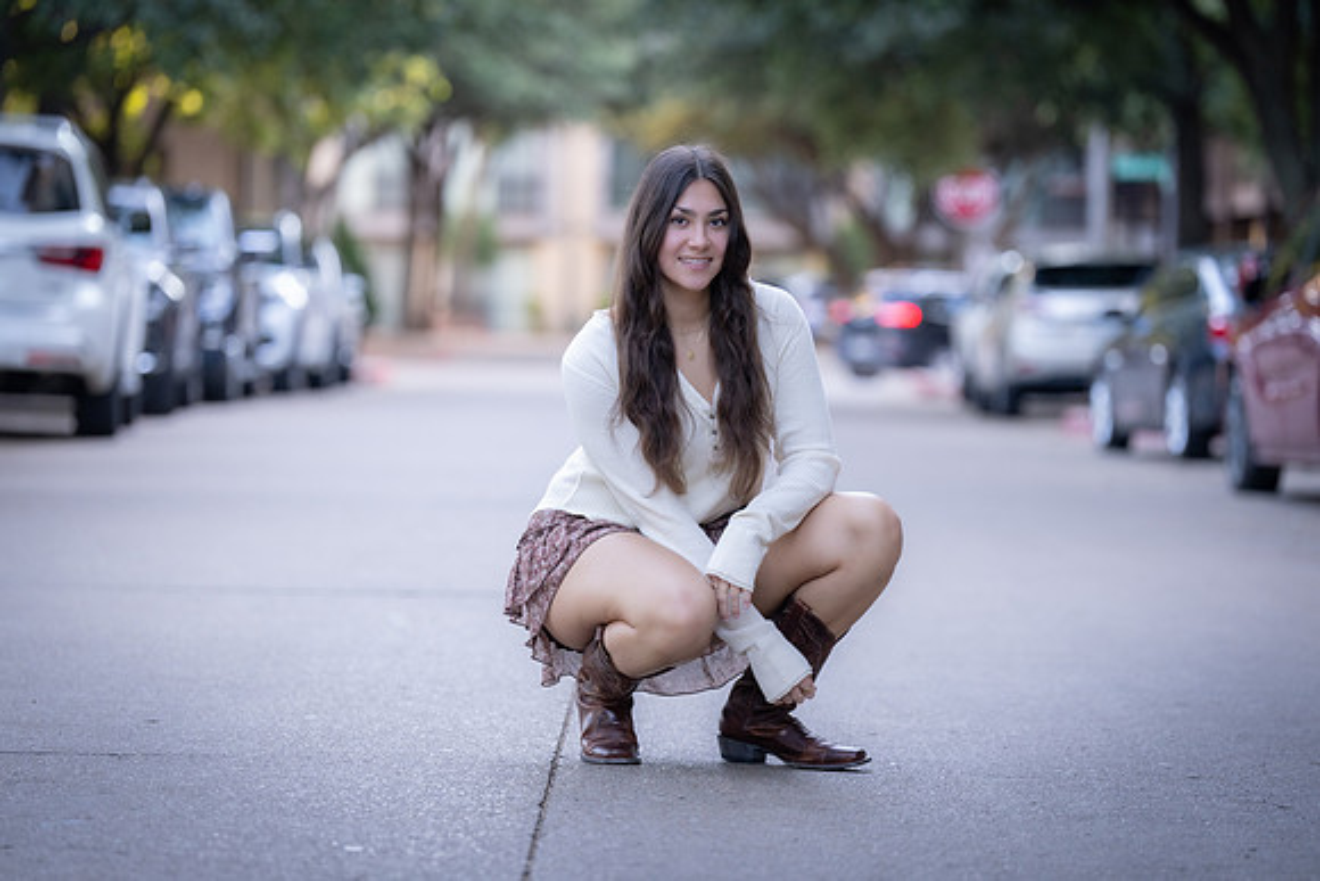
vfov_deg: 9.3
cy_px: 440
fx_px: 5437
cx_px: 660
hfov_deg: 13.8
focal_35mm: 148
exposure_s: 1/320
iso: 1250
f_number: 2.8
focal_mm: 139
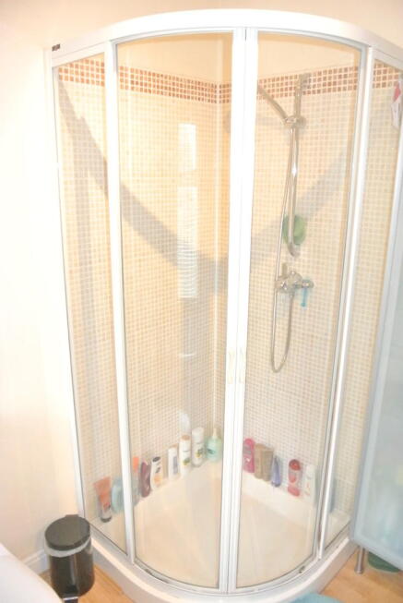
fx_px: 452
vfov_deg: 67.3
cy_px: 302
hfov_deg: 48.0
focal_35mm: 27
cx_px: 202
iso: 3200
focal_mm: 10
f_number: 3.5
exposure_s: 1/60
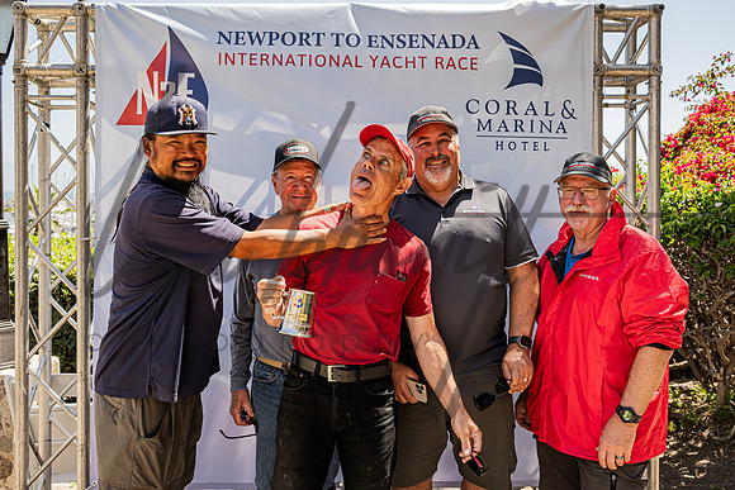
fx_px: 753
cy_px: 226
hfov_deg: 52.0
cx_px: 358
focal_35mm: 37
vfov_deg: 36.1
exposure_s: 1/250
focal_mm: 30.5
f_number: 5.6
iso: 180
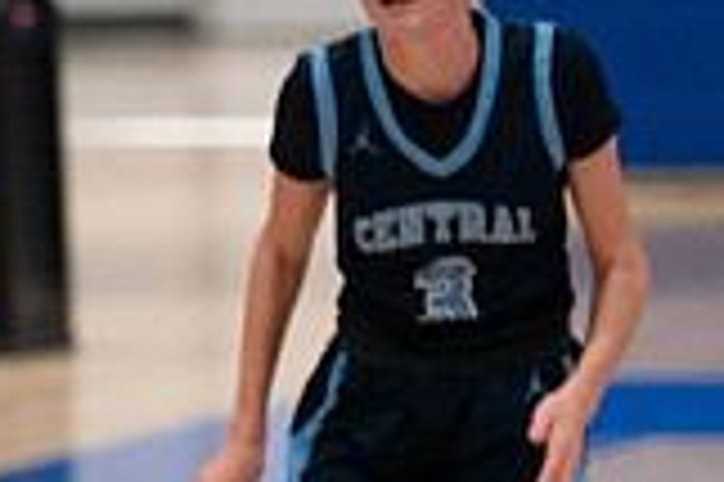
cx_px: -785
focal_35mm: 826
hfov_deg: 2.5
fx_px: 16595
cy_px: 572
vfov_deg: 1.7
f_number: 2.8
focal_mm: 154
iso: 4000
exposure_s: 1/1000
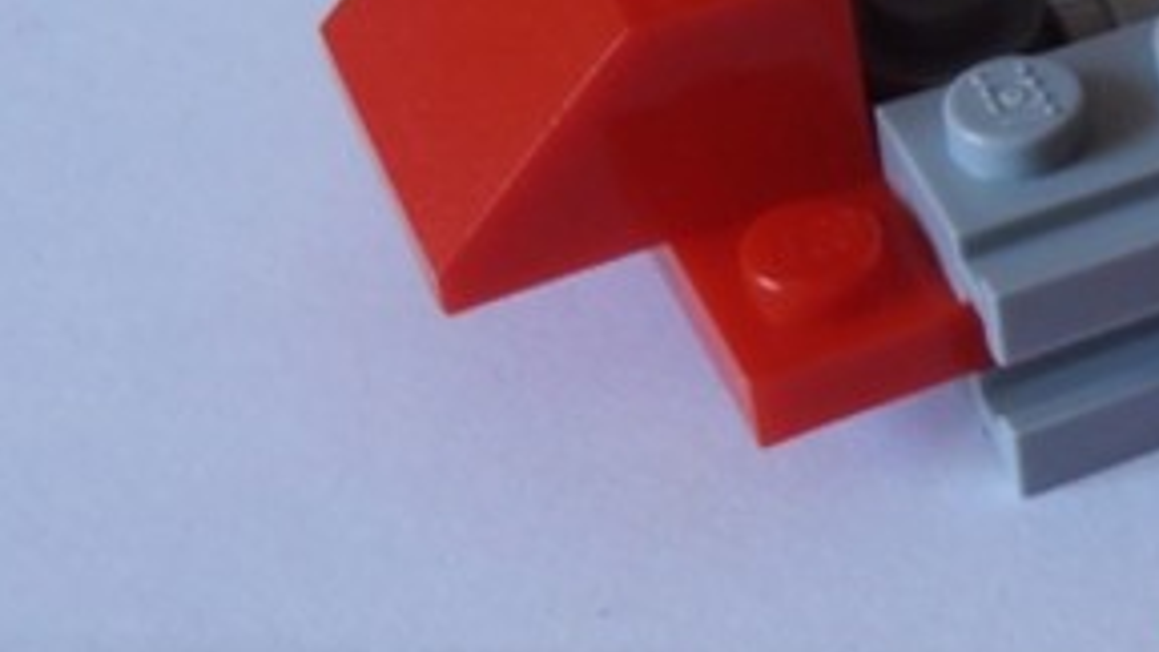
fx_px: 3872
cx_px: 1602
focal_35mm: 126
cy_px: 66
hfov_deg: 15.9
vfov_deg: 9.6
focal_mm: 6.61
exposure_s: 1/40
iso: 125
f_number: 3.9
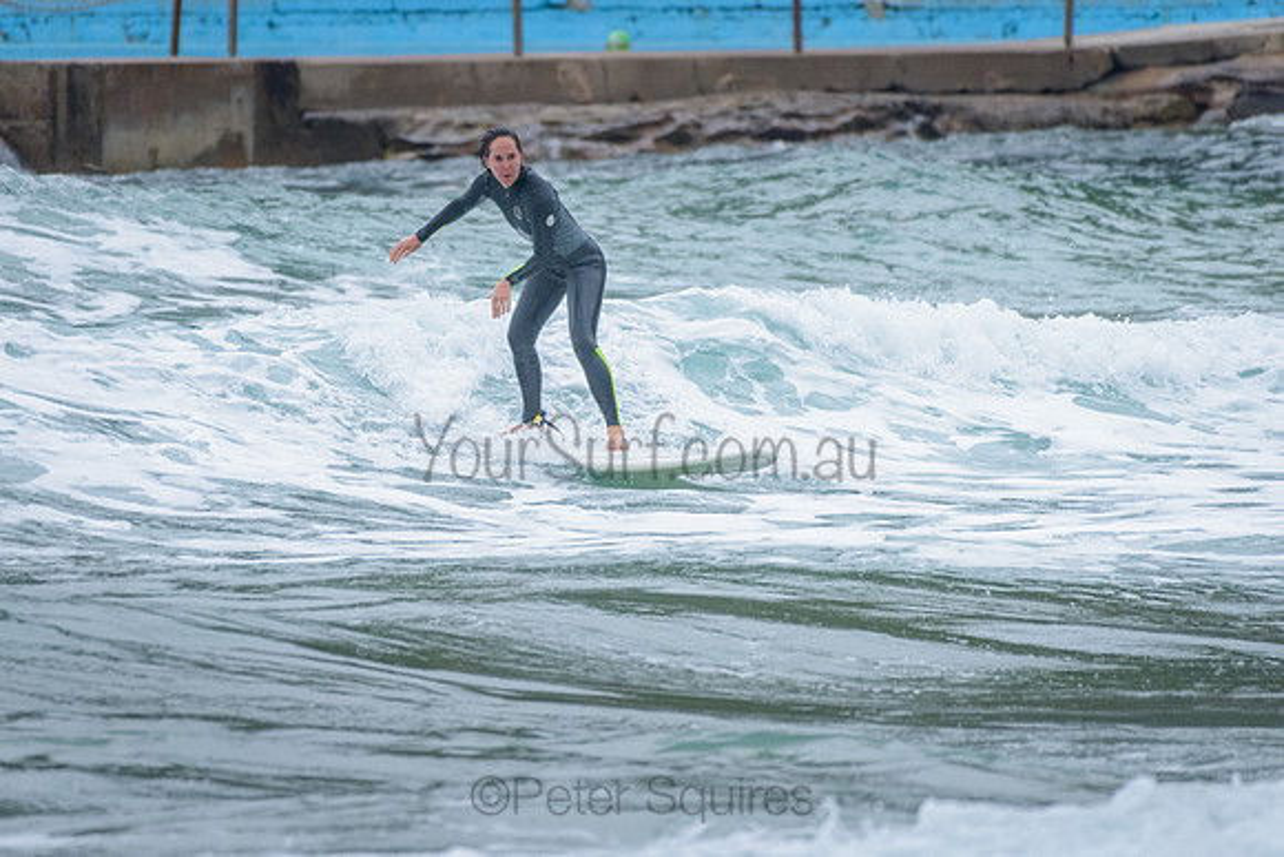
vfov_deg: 2.2
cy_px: 361
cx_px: 497
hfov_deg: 3.4
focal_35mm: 613
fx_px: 21876
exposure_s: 1/2000
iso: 1400
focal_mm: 500
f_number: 5.6
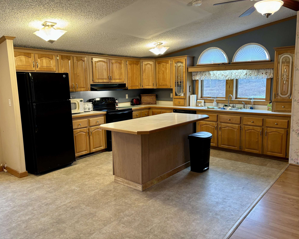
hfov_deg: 62.2
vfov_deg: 51.5
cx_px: 154
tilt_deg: -7.8
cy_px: 117
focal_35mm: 28
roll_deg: +0.6
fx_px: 248
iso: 160
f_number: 1.6
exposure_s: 1/60
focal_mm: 5.96
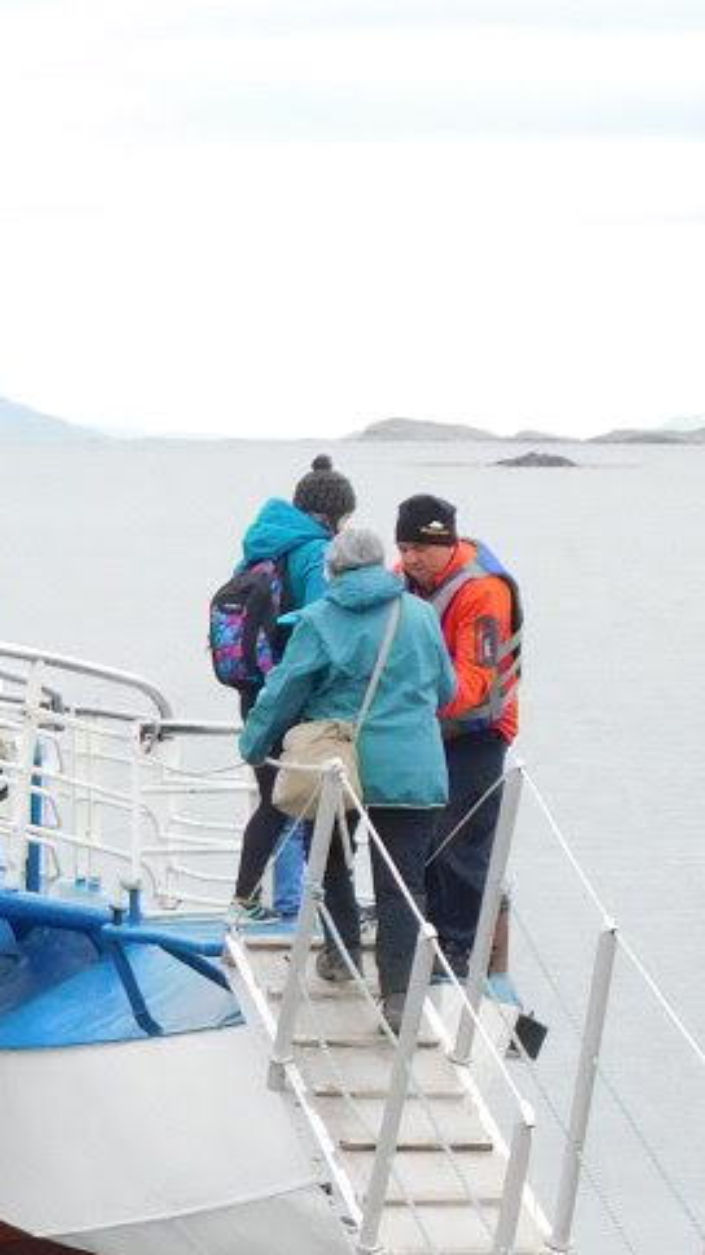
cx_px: -684
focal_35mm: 146
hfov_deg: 7.9
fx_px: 4855
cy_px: 1045
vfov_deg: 14.6
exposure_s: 1/250
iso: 125
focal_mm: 8
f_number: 3.7
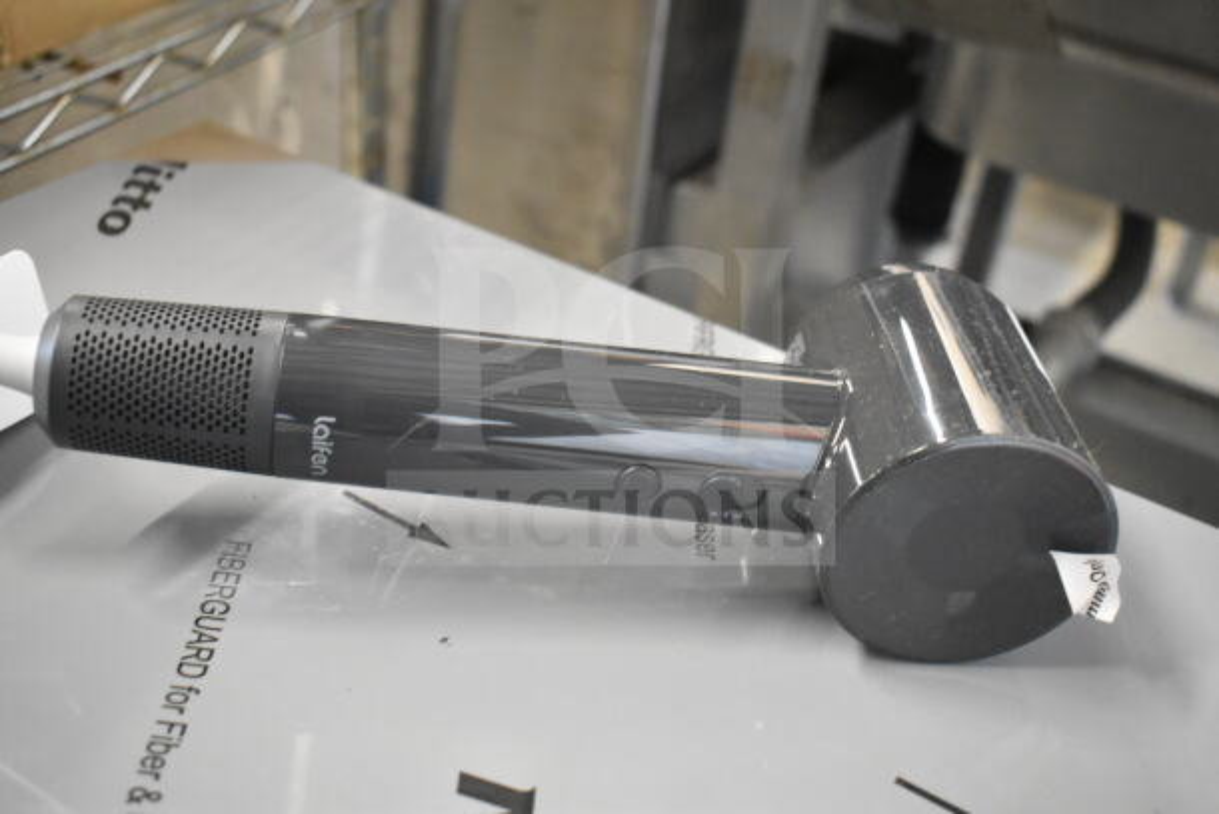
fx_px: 1473
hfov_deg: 45.0
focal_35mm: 44
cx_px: 610
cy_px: 407
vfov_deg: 30.9
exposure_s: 1/50
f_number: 4.2
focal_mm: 29
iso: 5600
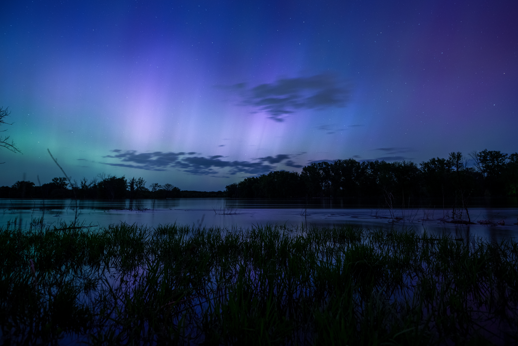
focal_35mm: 16
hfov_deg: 96.5
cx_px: 280
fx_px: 230
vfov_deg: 73.7
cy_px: 165
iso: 400
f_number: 2.8
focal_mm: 14
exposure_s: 15
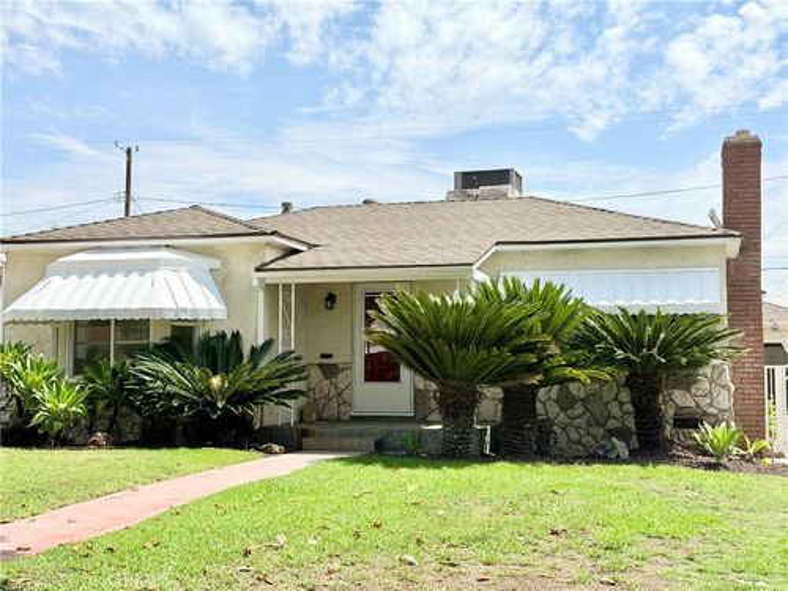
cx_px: 394
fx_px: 1093
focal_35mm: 48
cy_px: 296
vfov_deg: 30.3
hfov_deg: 39.7
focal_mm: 6.76
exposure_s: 1/6536
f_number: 1.78
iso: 64
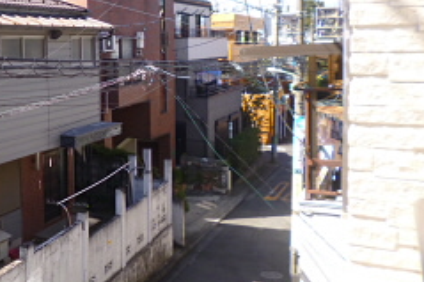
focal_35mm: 45
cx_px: 71
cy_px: 70
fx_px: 530
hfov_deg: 41.3
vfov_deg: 29.4
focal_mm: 4.3
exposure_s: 1/640
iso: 100
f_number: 2.5
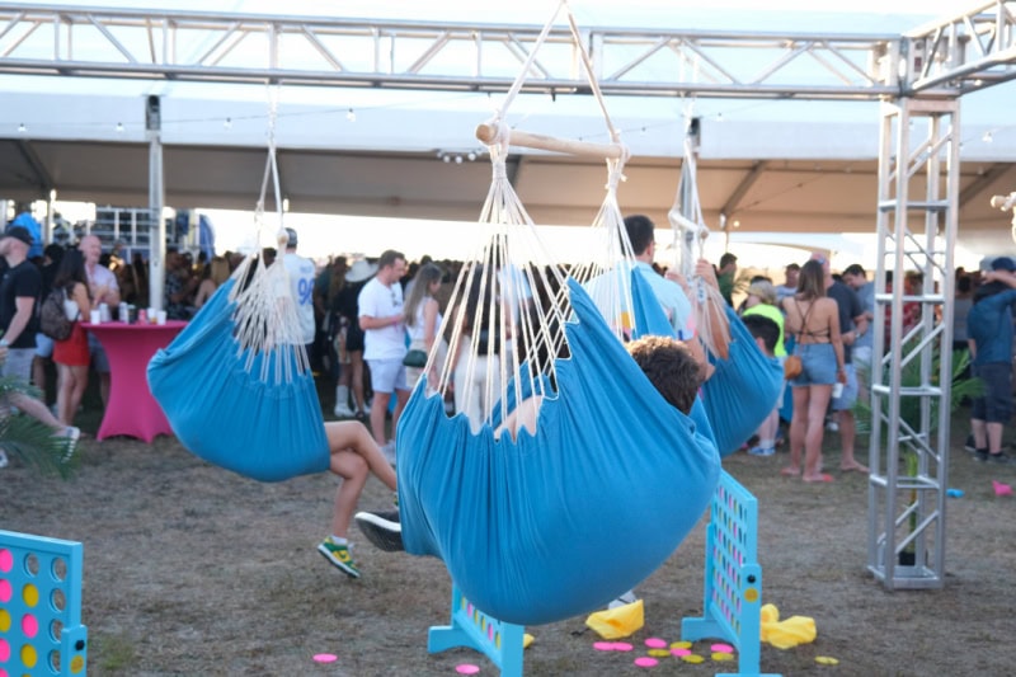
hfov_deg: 44.5
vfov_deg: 30.5
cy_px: 338
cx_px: 508
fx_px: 1241
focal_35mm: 44
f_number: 4
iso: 200
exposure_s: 1/160
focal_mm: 29.2
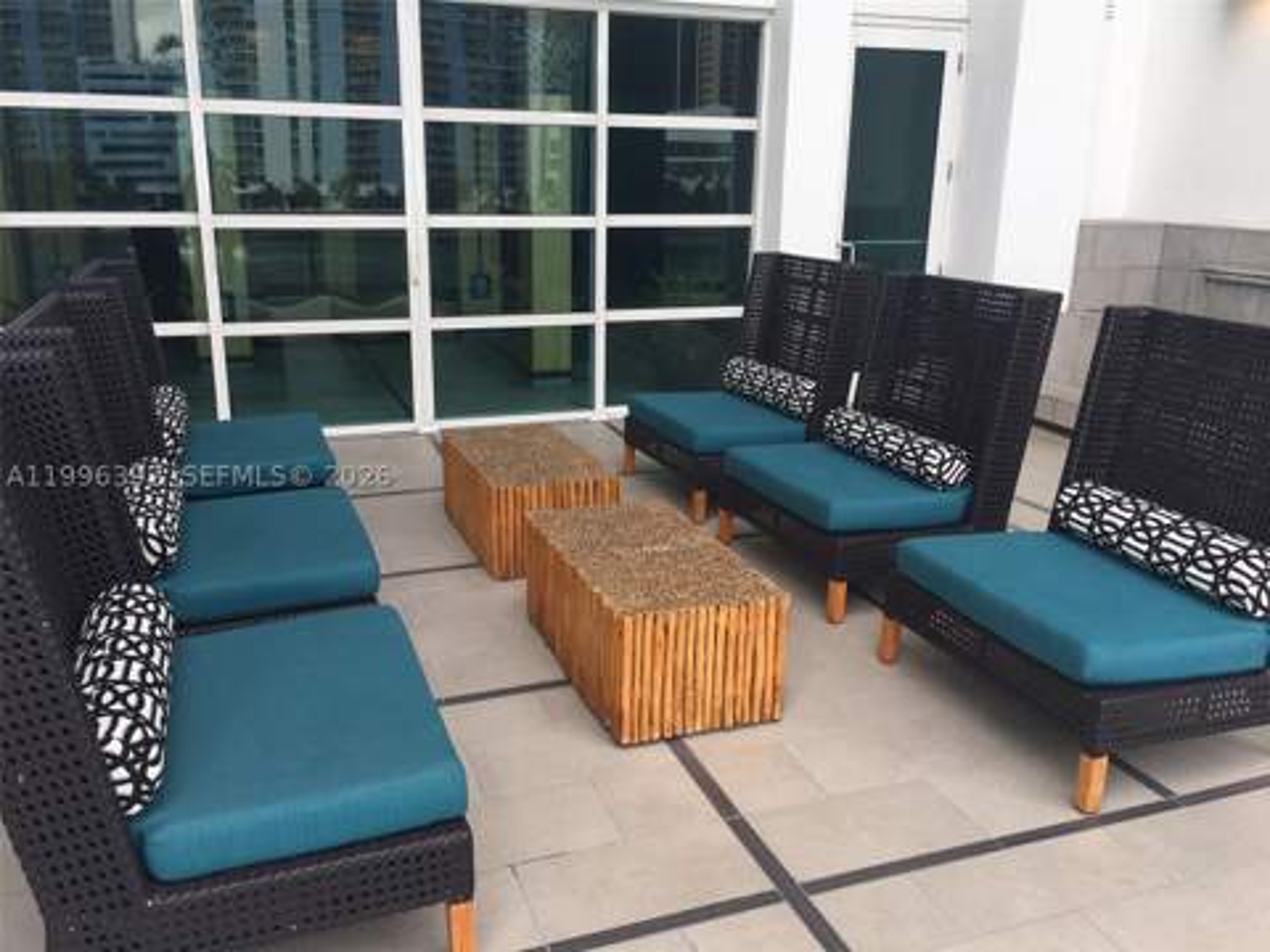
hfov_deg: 61.7
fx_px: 1064
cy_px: 476
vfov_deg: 48.2
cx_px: 635
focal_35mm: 29
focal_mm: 4.15
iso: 25
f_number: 2.2
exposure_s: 1/273
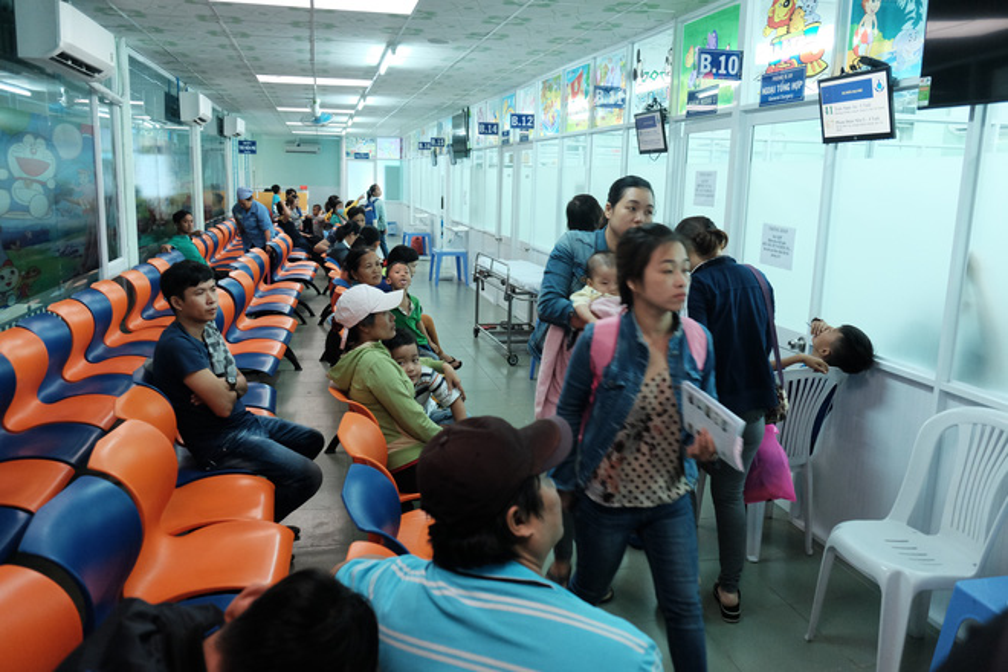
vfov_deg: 47.9
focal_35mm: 27
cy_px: 336
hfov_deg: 67.4
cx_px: 504
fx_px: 756
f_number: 3.5
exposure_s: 1/60
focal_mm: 18
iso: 2500
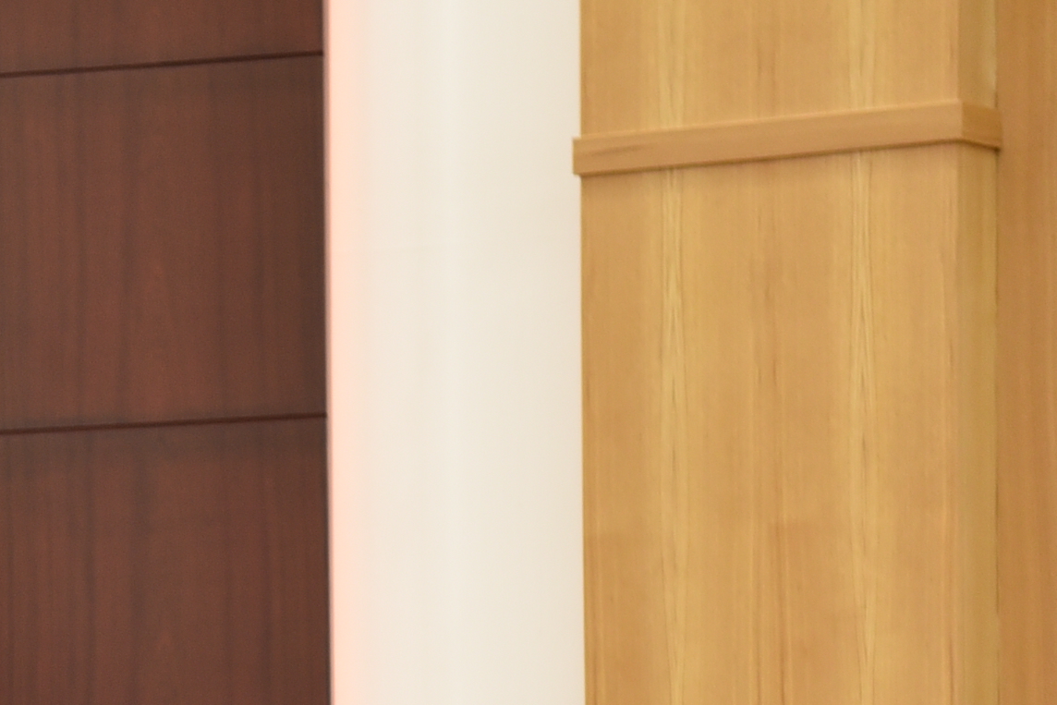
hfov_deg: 7.2
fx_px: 8104
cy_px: 1151
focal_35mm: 276
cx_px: -977
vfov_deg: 4.9
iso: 1000
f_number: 2.8
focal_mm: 70
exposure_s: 1/60
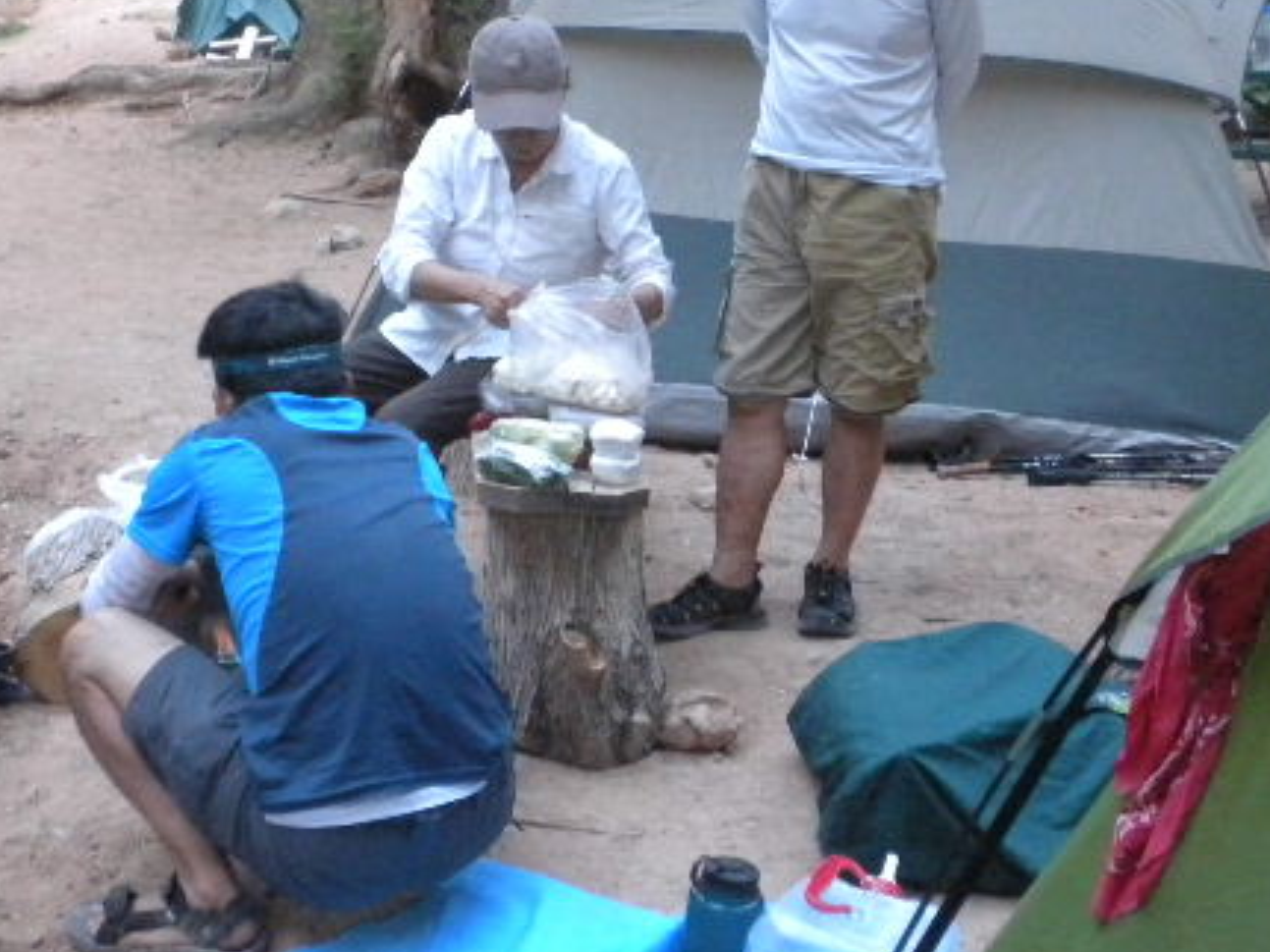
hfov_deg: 29.0
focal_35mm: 67
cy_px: 326
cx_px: 660
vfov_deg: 21.8
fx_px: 2457
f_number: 3.5
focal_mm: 6.6
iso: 800
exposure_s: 1/35
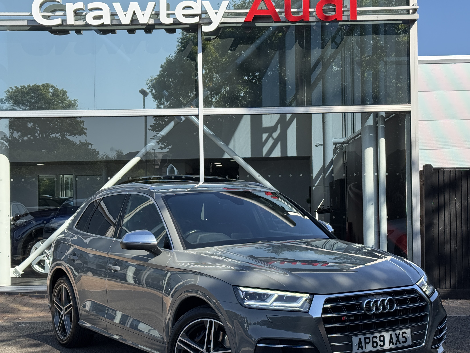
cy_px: 191
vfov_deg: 24.8
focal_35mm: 59
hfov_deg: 32.7
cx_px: 229
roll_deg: +1.0
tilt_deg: +1.7
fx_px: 801
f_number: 1.78
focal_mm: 6.76
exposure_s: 1/2762
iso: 80
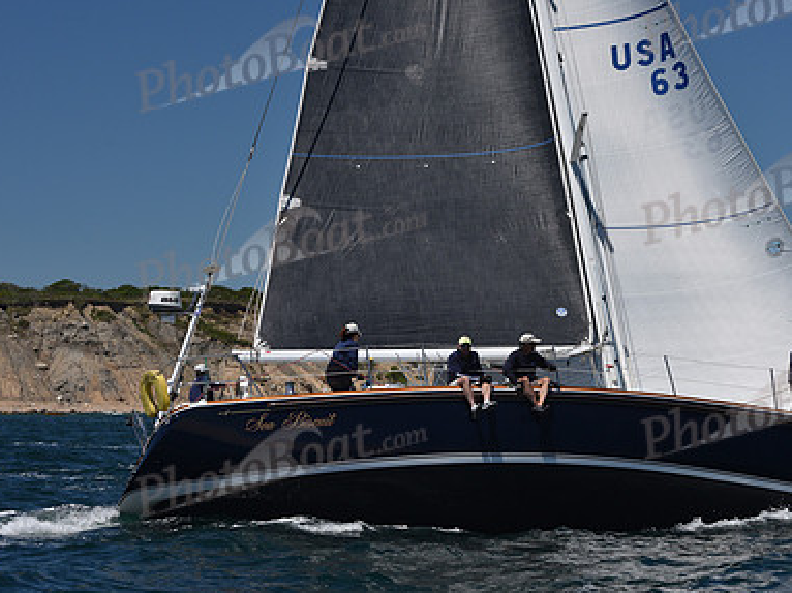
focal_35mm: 102
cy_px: 327
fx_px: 2333
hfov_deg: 19.2
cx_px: 536
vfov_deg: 14.5
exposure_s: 1/800
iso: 250
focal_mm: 70
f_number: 8
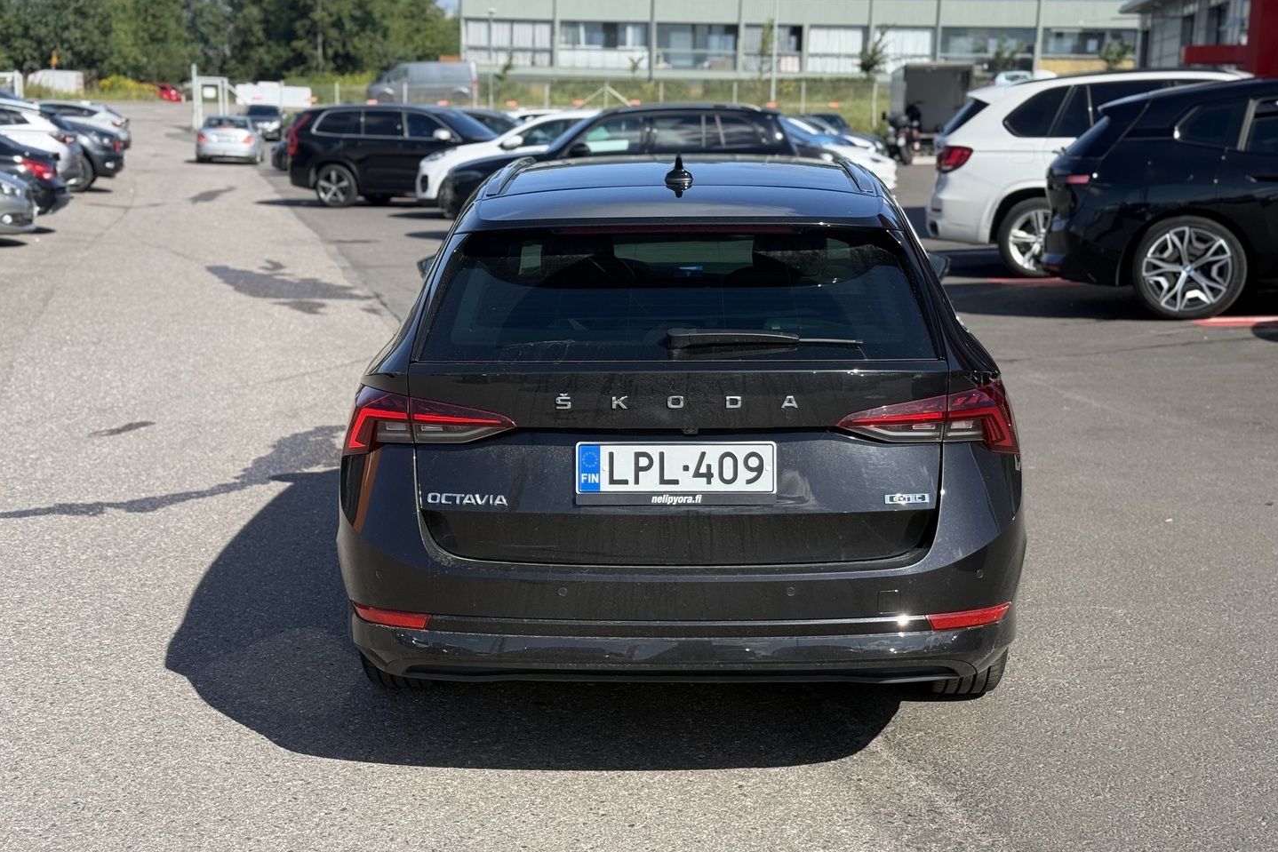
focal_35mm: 50
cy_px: 465
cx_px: 639
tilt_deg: -10.1
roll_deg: -1.2
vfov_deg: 27.0
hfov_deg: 39.6
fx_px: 1775
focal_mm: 6.76
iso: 100
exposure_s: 1/3534
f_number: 1.78
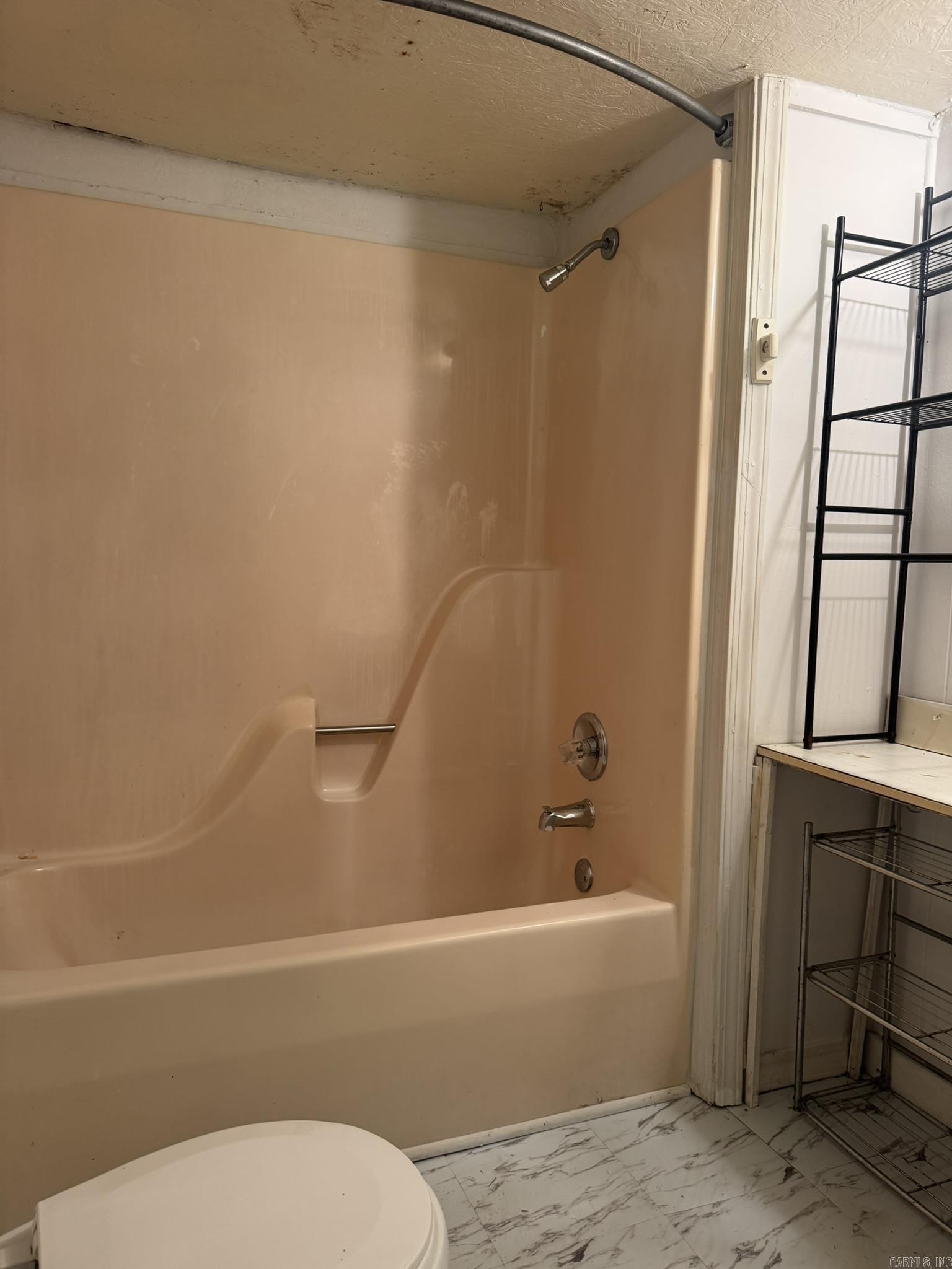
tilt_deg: -5.2
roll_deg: -1.1
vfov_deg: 71.6
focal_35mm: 24
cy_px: 634
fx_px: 880
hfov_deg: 56.8
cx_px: 476
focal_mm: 6.76
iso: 200
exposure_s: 1/60
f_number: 1.78
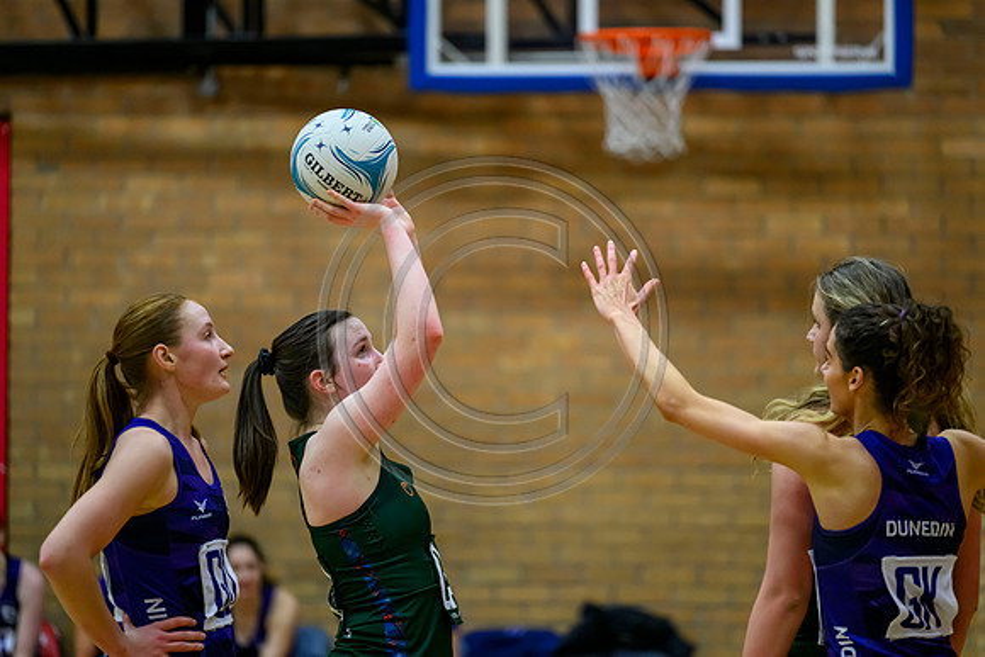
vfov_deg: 6.9
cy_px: 328
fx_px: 5473
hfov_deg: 10.3
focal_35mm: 200
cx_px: 492
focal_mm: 200
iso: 4000
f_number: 2.8
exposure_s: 1/1000
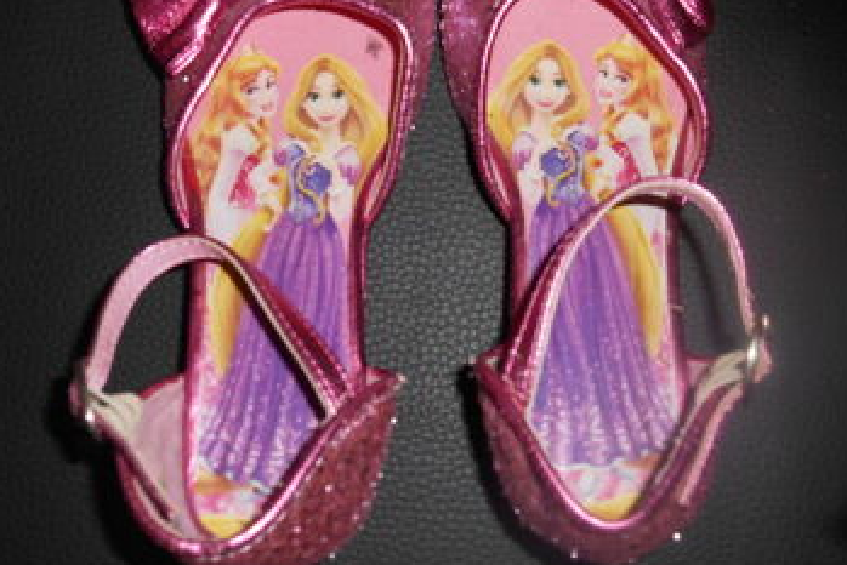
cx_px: 434
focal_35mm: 50
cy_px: 199
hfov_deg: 39.6
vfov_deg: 26.9
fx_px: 1177
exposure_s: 1/30
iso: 80
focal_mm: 6.3
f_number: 3.7
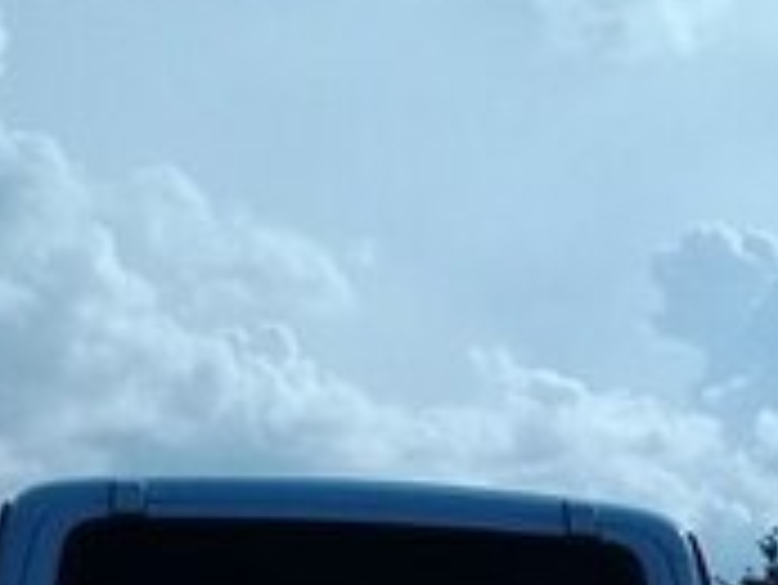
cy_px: 1010
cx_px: 495
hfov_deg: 16.7
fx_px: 2654
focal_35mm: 118
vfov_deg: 11.7
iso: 64
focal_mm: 3.3
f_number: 2.2
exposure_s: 1/3831
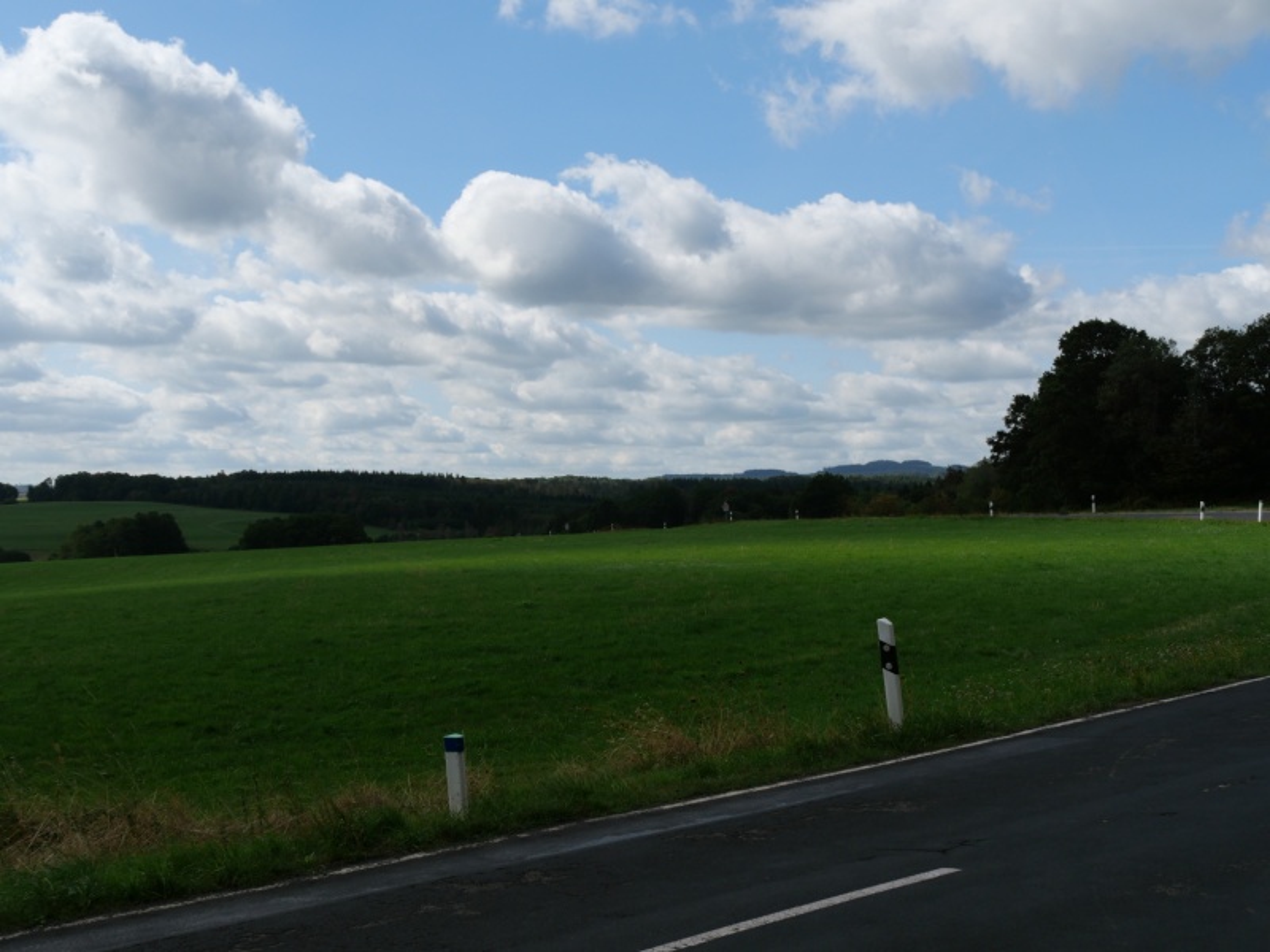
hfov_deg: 44.8
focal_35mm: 42
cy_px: 476
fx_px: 1541
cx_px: 635
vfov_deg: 34.3
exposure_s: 1/500
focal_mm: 21
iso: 200
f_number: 8
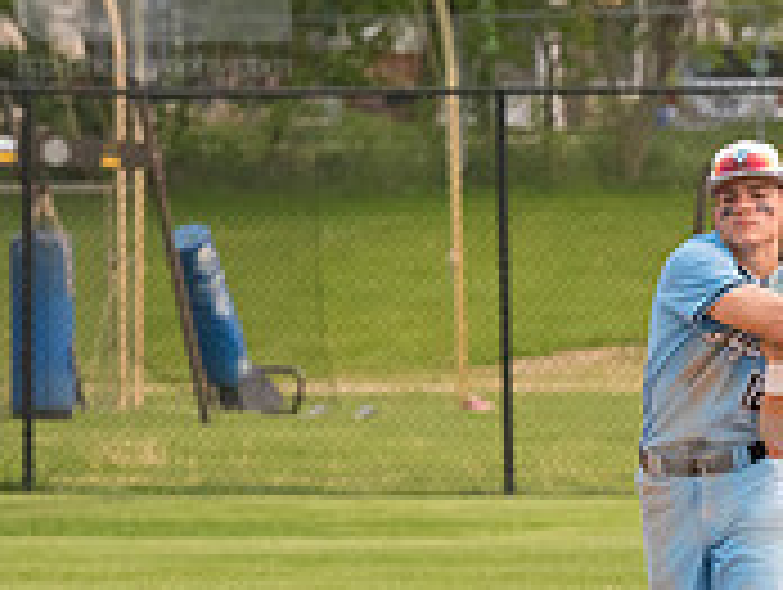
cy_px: 540
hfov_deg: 2.3
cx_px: 792
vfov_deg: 1.7
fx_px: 19548
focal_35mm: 863
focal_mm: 180
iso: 1000
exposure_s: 1/2000
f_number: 5.6
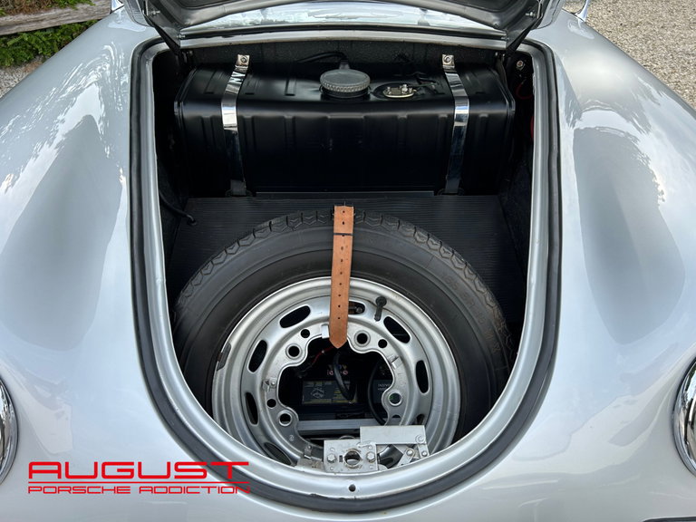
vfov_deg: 53.1
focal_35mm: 26
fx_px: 523
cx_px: 348
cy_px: 261
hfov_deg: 67.3
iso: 50
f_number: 1.5
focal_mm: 5.7
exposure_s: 1/1621
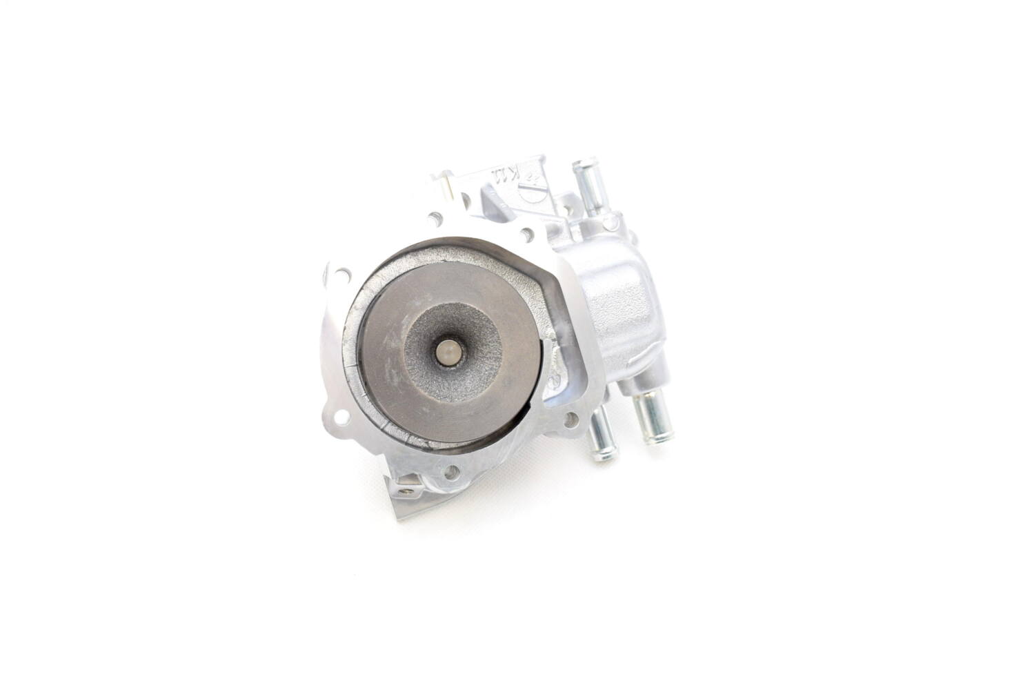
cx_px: 516
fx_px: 1076
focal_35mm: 38
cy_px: 345
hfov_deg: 51.2
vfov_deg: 35.6
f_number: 5.6
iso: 400
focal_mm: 25
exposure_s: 1/125
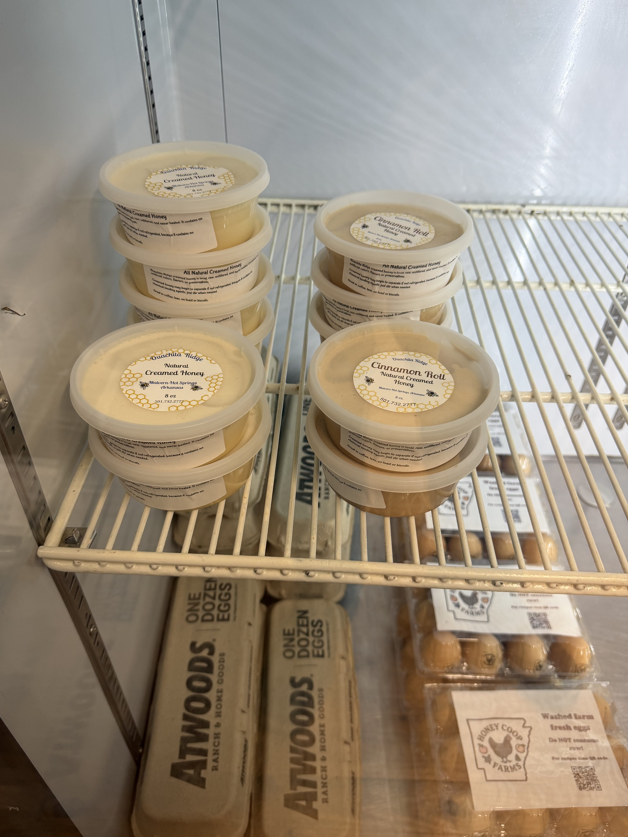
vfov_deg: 69.4
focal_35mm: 25
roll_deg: +1.4
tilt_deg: -41.9
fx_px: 605
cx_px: 302
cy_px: 424
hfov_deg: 54.9
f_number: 1.78
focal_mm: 6.76
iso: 125
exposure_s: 1/100
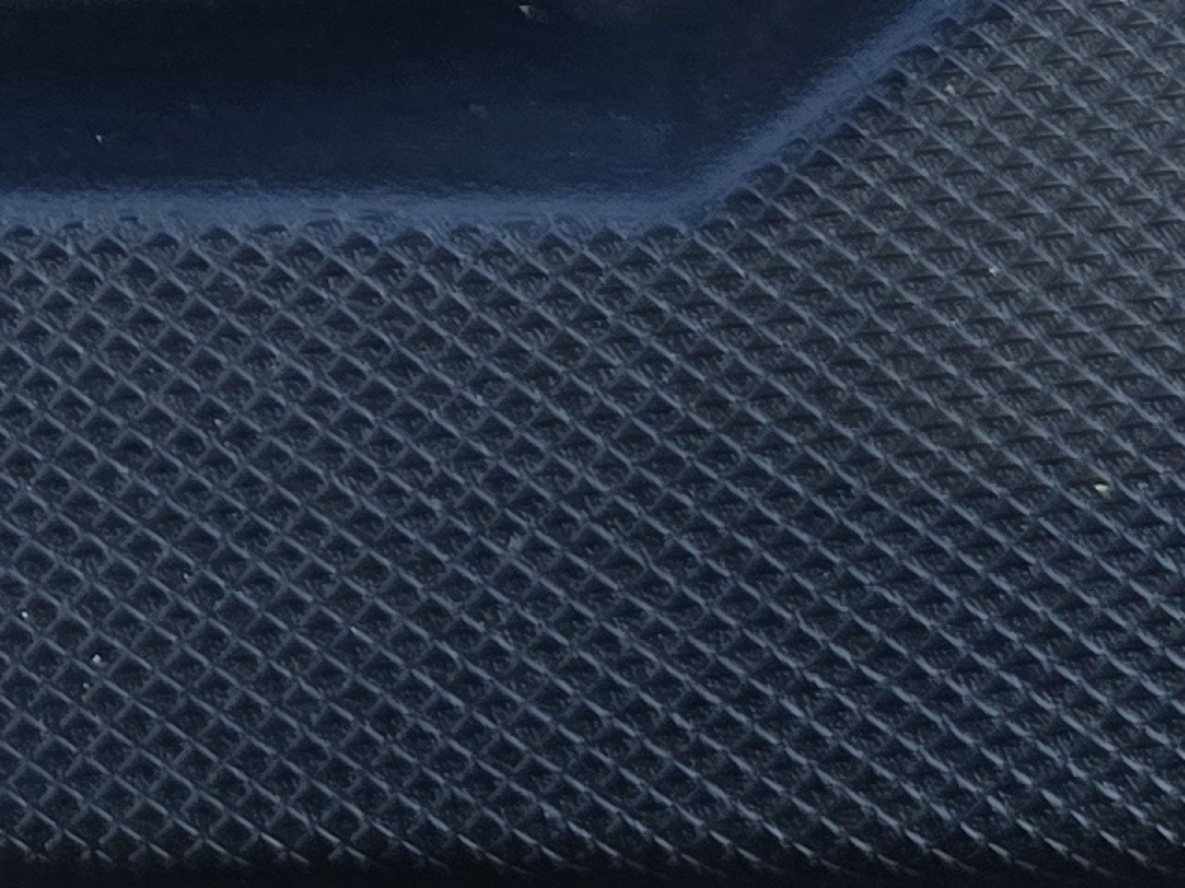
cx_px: -1170
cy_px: -888
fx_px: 4929
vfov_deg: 9.6
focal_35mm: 144
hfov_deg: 12.2
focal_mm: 6.3
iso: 40
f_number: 1.7
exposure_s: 1/180
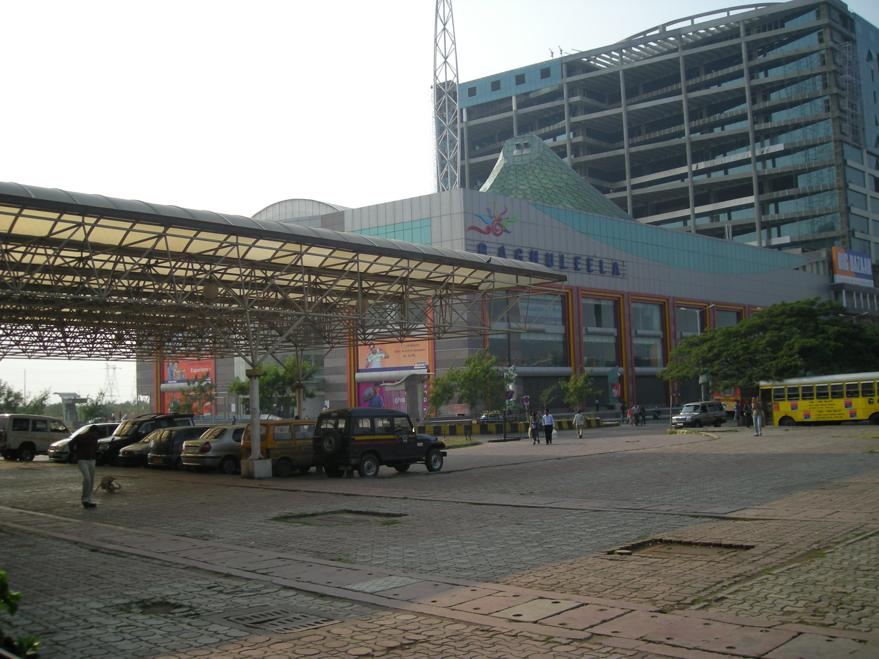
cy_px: 330
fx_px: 889
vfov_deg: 40.7
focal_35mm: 35
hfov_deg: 52.6
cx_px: 440
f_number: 5.7
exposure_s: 1/154
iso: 50
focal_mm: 5.7
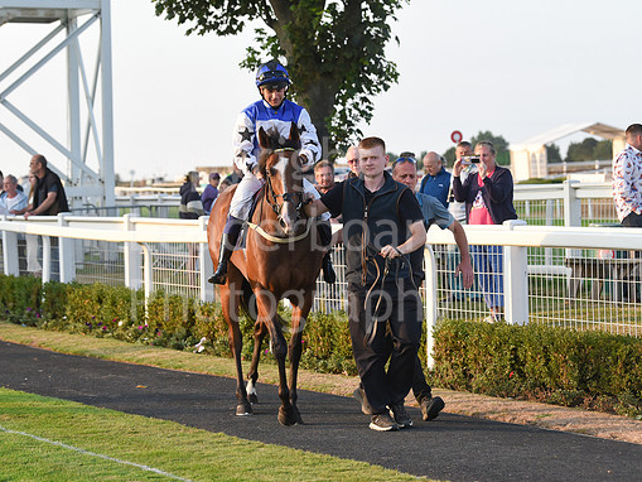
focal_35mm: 127
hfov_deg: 15.5
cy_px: 242
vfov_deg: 11.7
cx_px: 294
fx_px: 2356
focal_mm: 116
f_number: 5
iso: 1250
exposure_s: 1/1250
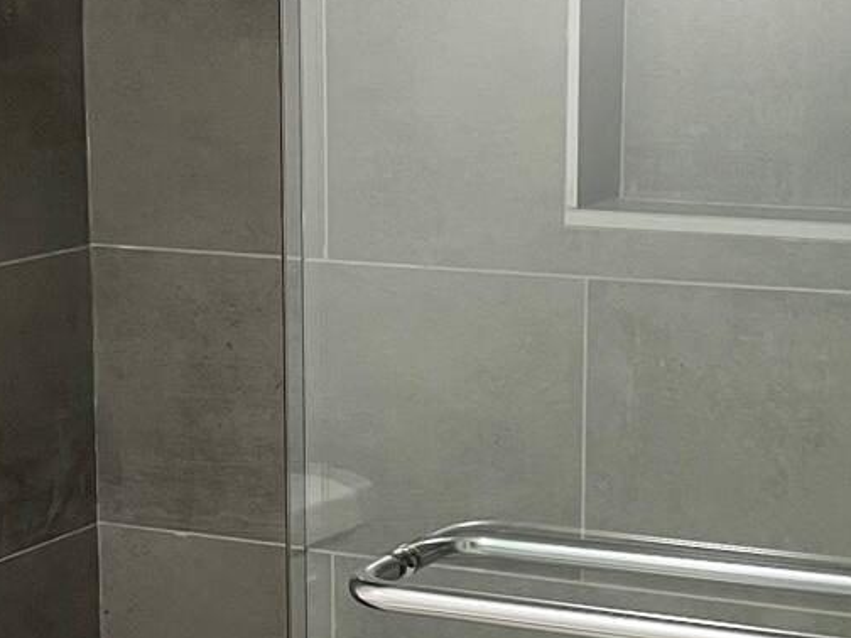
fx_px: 2557
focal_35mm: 104
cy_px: 508
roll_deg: +0.6
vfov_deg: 14.2
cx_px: 356
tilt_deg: -12.4
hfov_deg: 18.9
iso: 100
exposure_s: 1/60
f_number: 1.6
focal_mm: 4.2
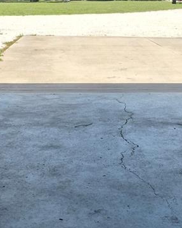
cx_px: 108
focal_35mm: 75
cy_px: 123
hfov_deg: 20.4
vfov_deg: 25.4
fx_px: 505
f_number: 1.8
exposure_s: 1/6272
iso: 80
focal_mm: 5.4
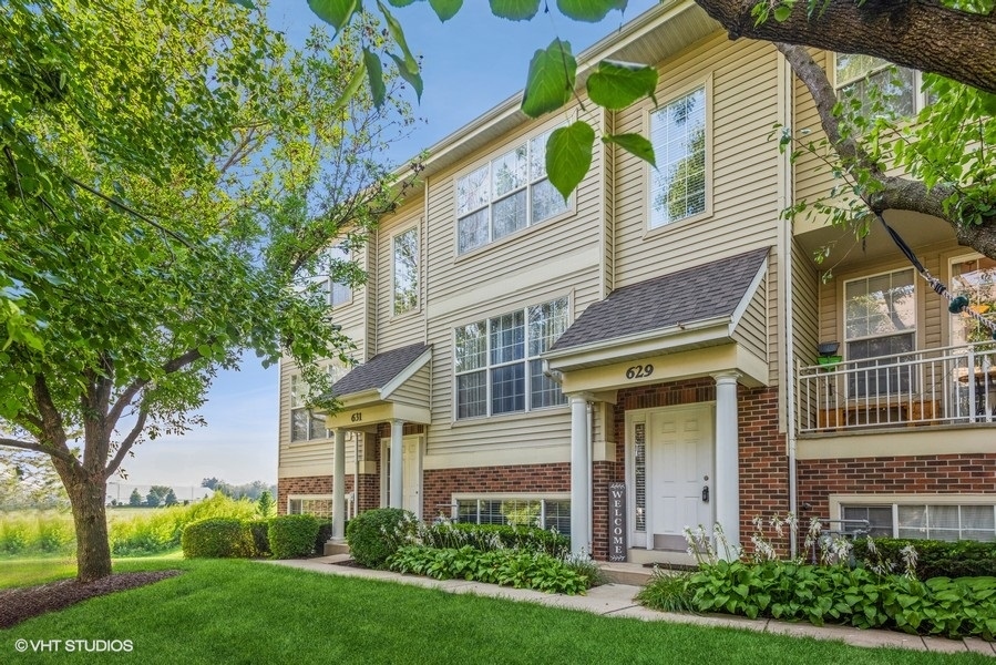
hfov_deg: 86.9
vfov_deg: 64.6
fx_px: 526
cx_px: 498
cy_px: 332
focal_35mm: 19
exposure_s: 1/100
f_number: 8
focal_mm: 19
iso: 400
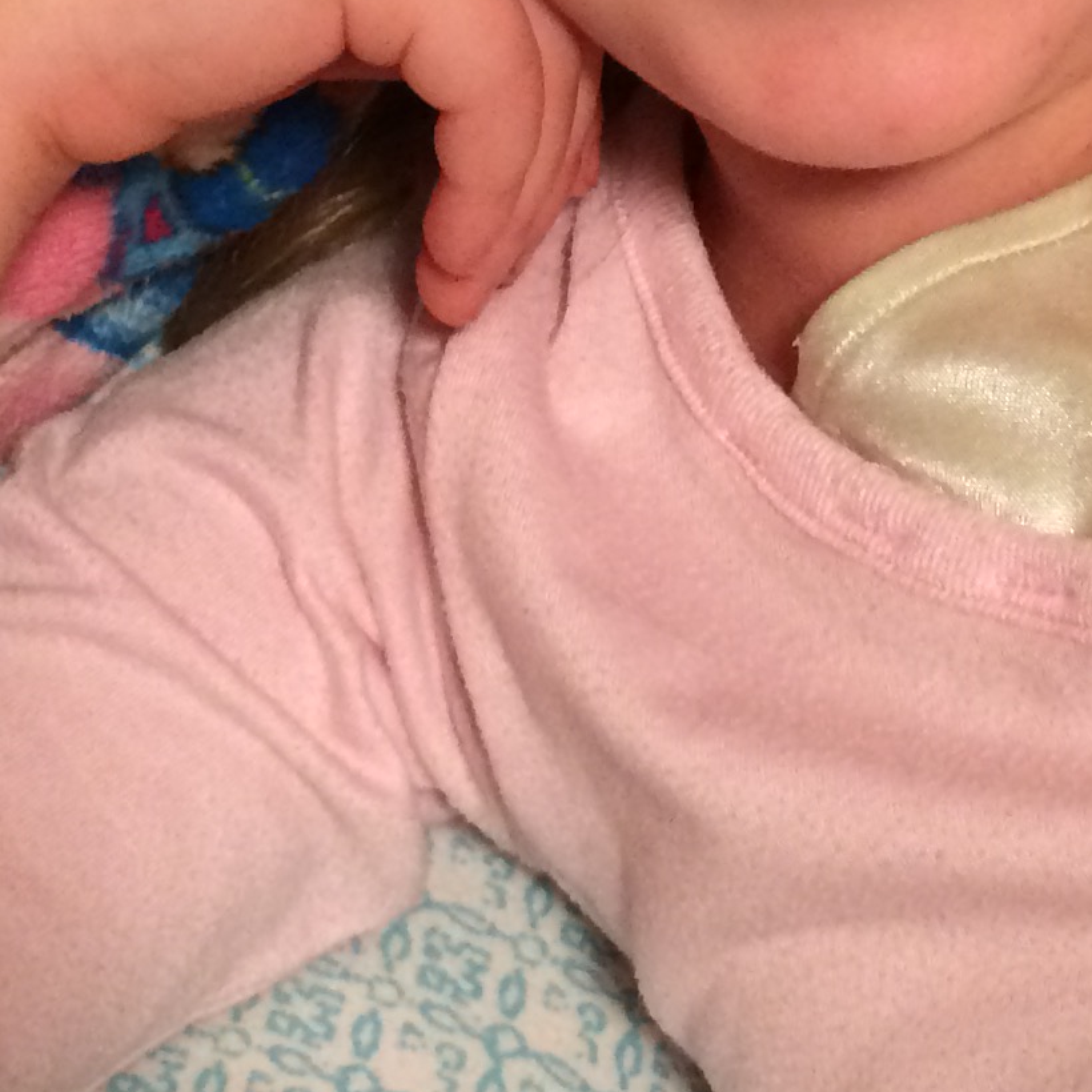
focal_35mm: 102
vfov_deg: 16.6
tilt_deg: -51.7
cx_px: 863
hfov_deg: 16.9
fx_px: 3640
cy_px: -95
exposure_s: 1/24
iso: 250
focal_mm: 4.15
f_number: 2.2
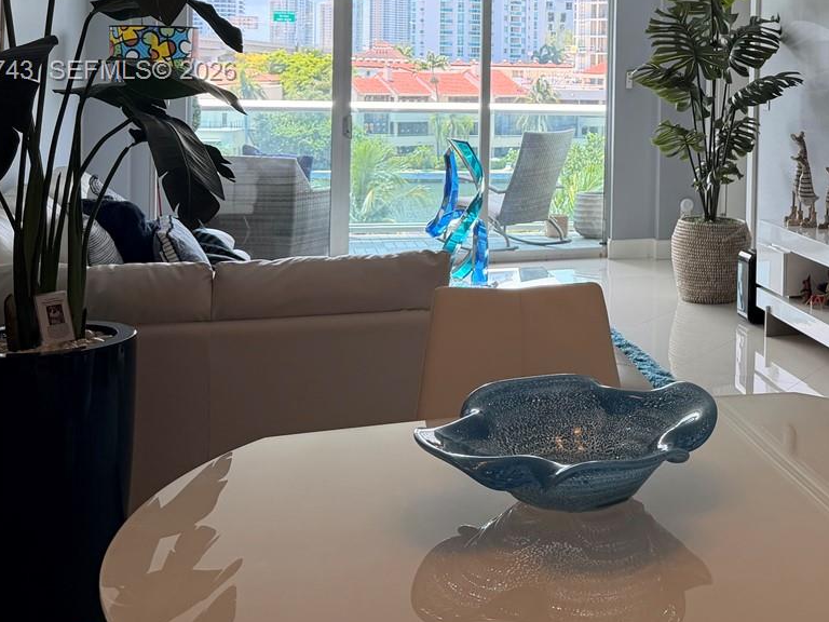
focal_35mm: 50
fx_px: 1197
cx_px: 763
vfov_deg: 28.1
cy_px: 72
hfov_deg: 35.7
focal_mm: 6.76
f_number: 1.78
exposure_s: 1/313
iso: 80
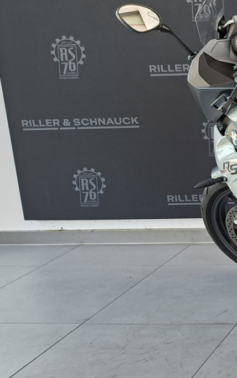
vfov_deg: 35.6
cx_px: 418
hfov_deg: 18.3
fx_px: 589
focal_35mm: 57
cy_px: 169
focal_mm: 5.54
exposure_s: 1/120
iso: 200
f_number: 1.8
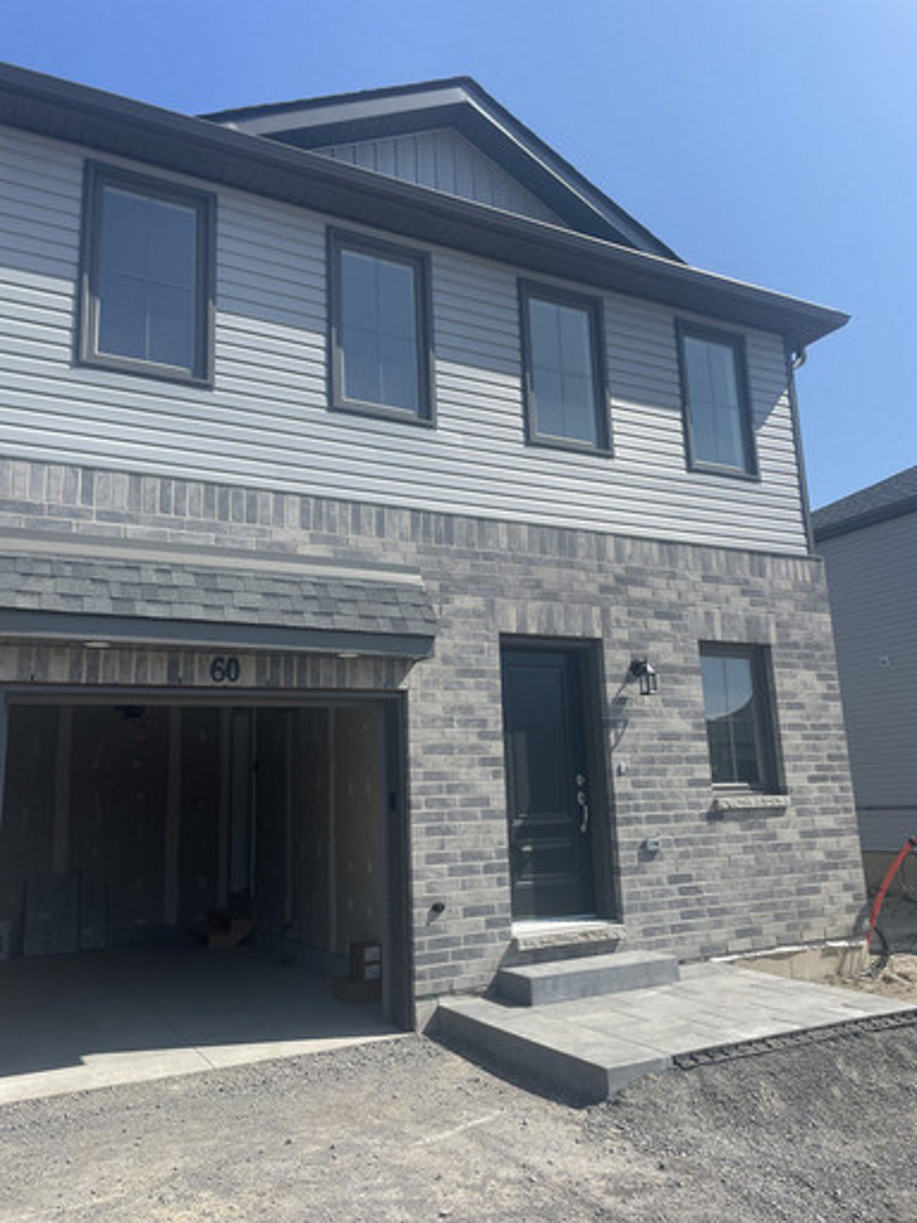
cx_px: 458
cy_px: 612
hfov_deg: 53.1
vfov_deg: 67.3
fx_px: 918
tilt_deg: +12.2
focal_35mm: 26
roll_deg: +2.5
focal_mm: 4.2
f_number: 1.6
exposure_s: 1/3300
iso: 32
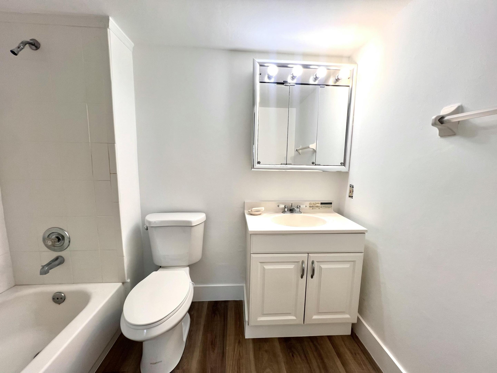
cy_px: 186
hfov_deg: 106.2
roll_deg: -1.0
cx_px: 248
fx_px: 187
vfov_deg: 89.9
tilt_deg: -8.5
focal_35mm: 13
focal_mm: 1.57
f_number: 1.8
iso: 32
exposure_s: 1/120
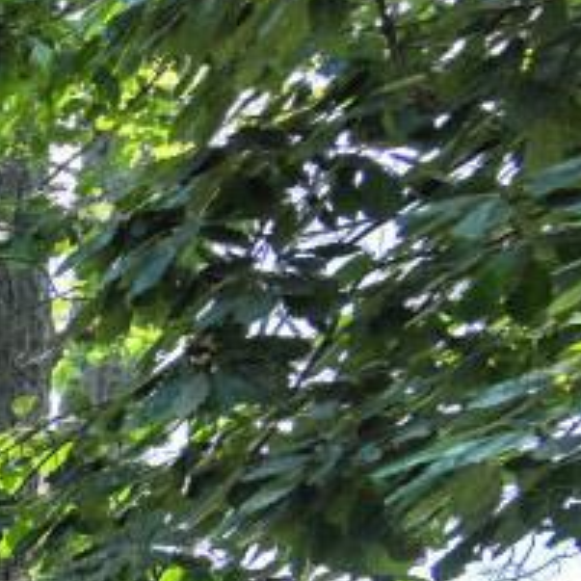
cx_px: -1448
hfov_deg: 9.6
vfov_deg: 15.5
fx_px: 1690
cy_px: 1171
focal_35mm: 89
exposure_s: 1/250
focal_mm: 14
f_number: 5.6
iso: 140
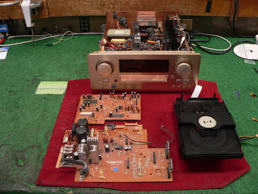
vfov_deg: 39.7
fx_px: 268
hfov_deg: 51.4
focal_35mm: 36
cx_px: 129
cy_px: 97
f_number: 2.8
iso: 200
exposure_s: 1/20
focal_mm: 6
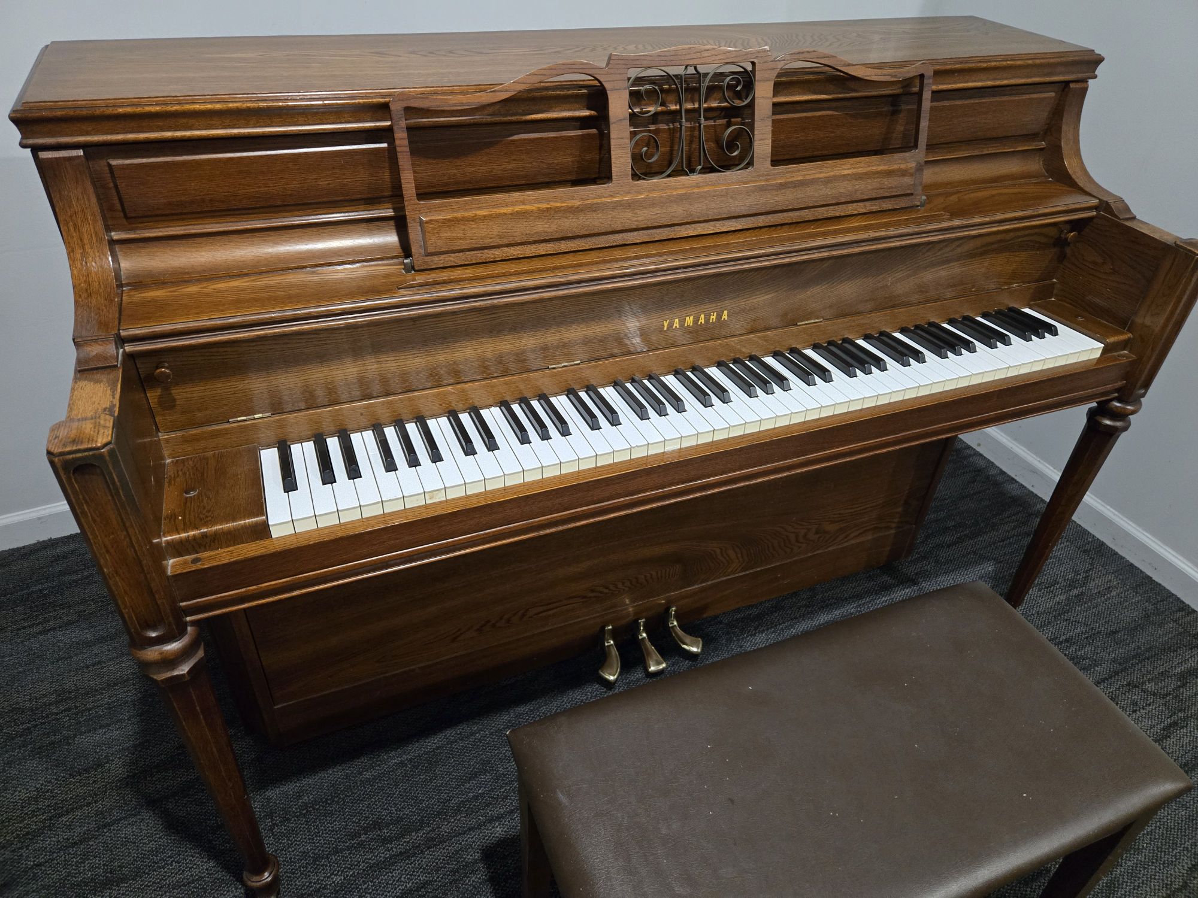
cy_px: 449
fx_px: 796
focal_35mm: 23
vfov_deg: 58.9
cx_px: 599
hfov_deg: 73.9
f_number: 1.8
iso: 800
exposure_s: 1/60
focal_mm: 5.4
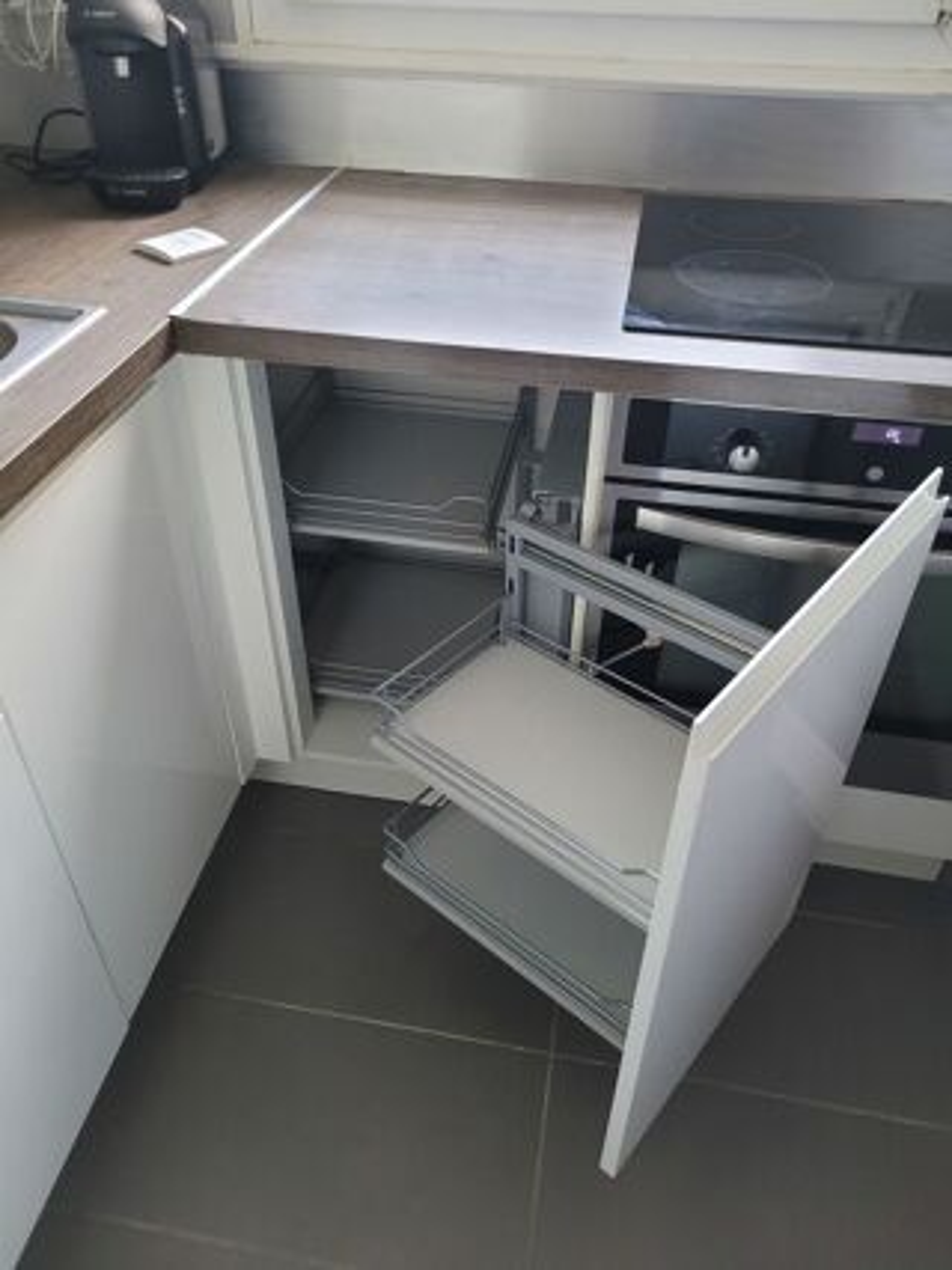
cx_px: 476
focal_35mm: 26
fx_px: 954
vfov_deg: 67.3
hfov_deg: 53.0
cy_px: 635
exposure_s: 1/50
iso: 400
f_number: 1.8
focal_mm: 5.4
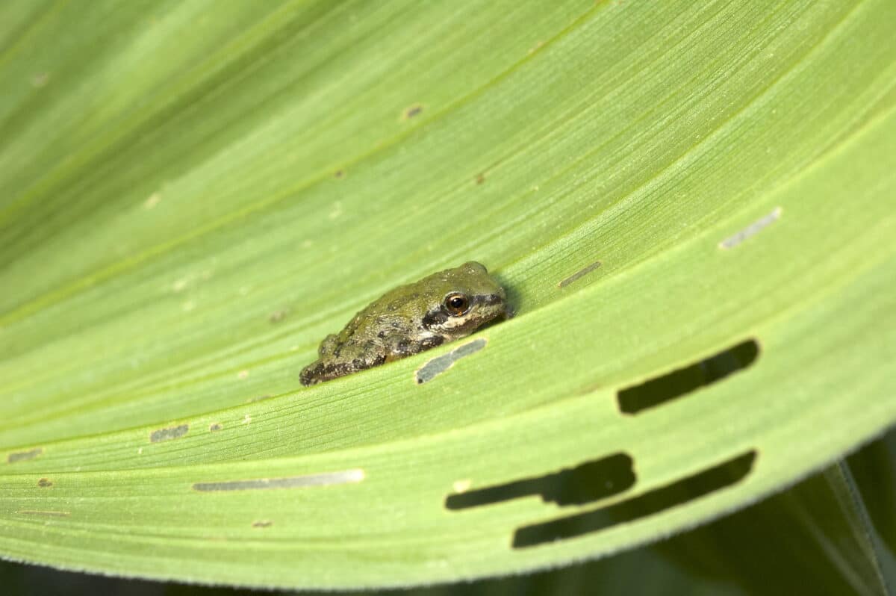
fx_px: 2238
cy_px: 298
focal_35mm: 90
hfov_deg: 22.6
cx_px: 448
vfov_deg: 15.2
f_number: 11
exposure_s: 1/60
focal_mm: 60
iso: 640
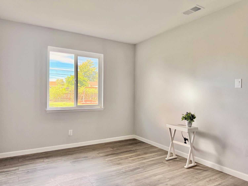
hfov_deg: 71.6
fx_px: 172
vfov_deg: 56.8
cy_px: 93
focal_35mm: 24
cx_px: 124
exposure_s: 1/164
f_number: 1.78
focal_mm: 6.76
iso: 200
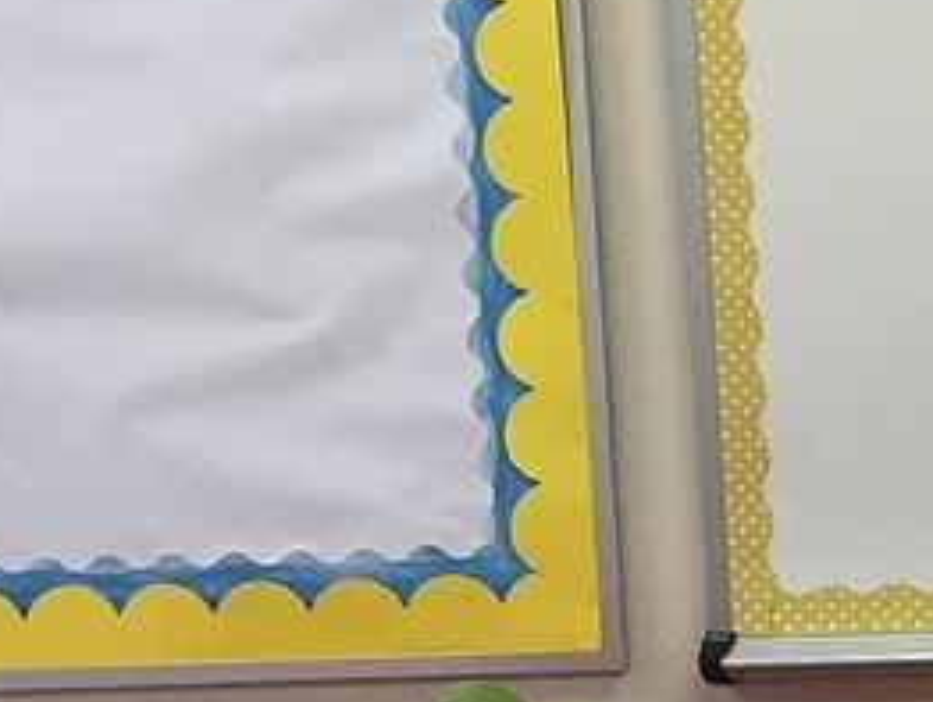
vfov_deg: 12.3
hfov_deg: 15.3
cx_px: 1314
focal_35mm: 121
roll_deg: +1.8
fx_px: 3264
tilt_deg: -8.8
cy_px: 346
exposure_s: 1/50
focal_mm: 3.3
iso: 125
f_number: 2.4
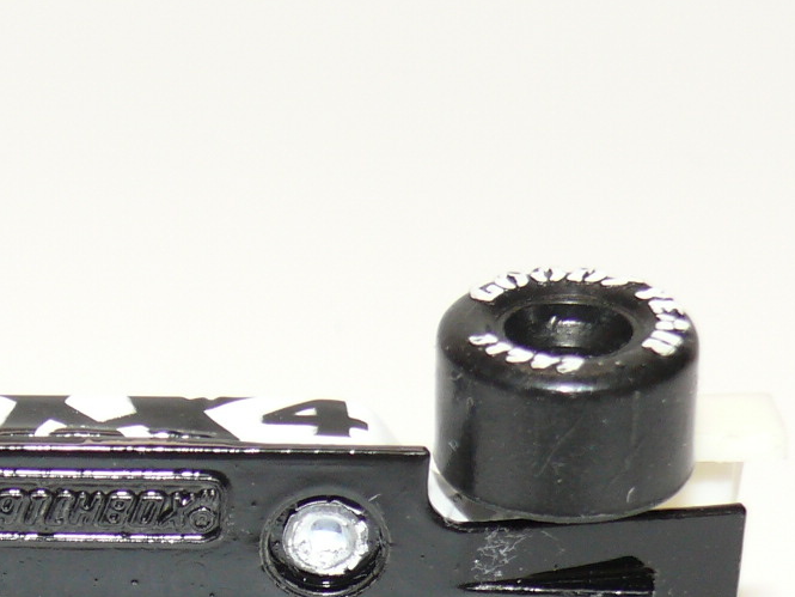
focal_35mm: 178
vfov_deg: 8.3
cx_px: 55
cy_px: 686
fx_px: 4089
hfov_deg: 11.0
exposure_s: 1/30
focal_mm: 11.3
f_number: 4
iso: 100
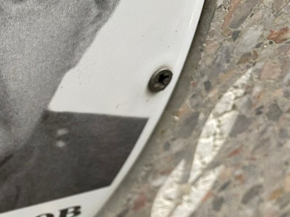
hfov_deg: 28.7
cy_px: 239
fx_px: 503
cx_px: -40
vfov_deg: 23.0
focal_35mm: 60
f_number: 1.8
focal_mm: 4.25
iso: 125
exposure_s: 1/70
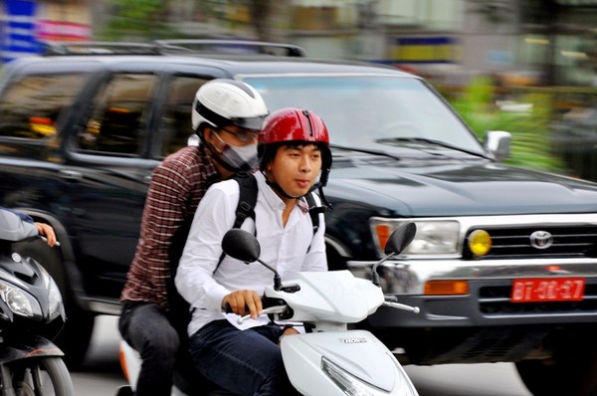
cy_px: 198
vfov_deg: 8.7
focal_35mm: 158
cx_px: 298
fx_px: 2608
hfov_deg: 13.1
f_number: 5.6
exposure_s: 1/50
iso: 500
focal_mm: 105
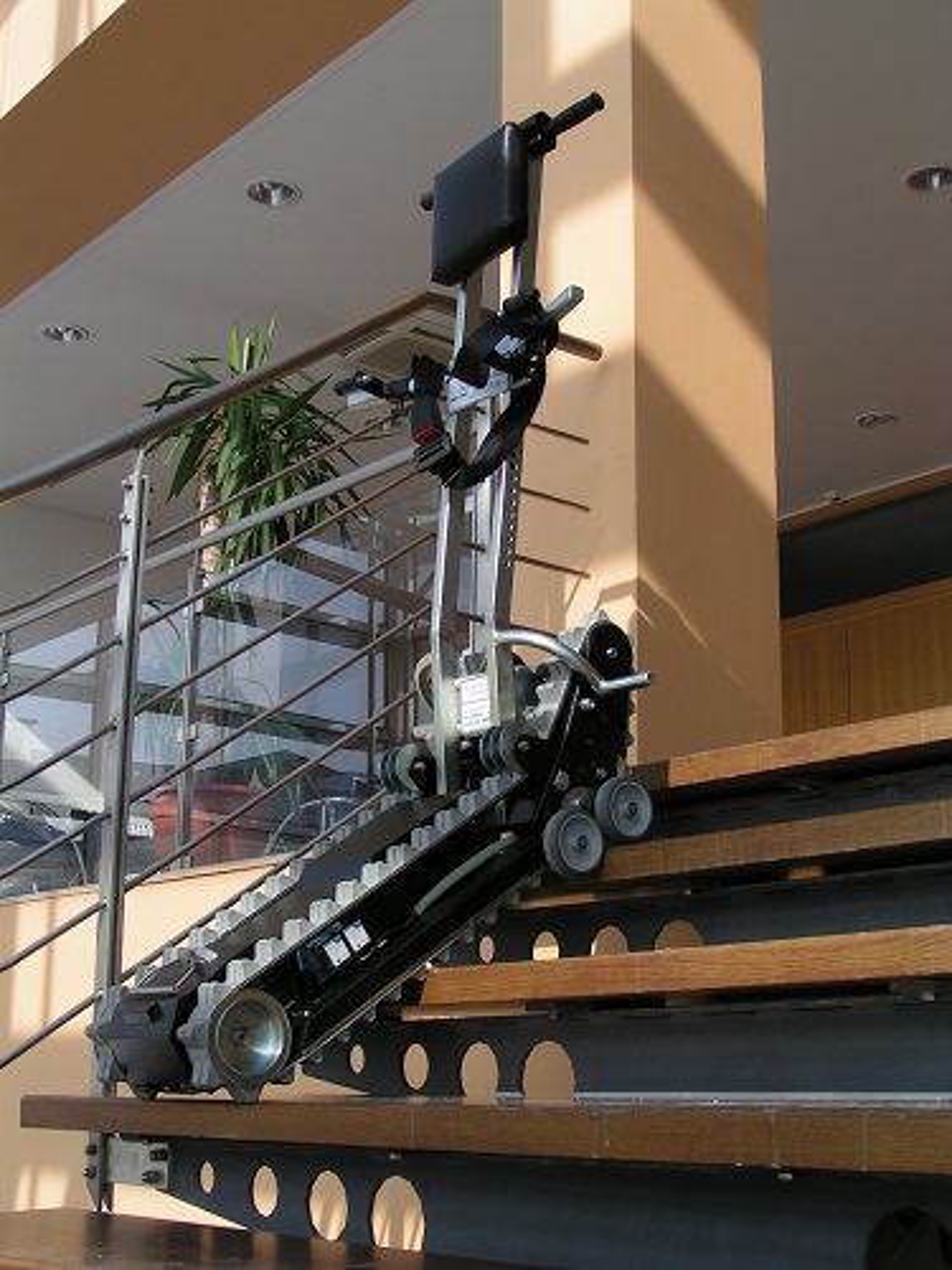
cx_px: 476
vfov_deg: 40.4
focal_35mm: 47
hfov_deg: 30.9
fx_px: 1723
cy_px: 635
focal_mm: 7.3
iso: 50
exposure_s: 1/160
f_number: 4.5
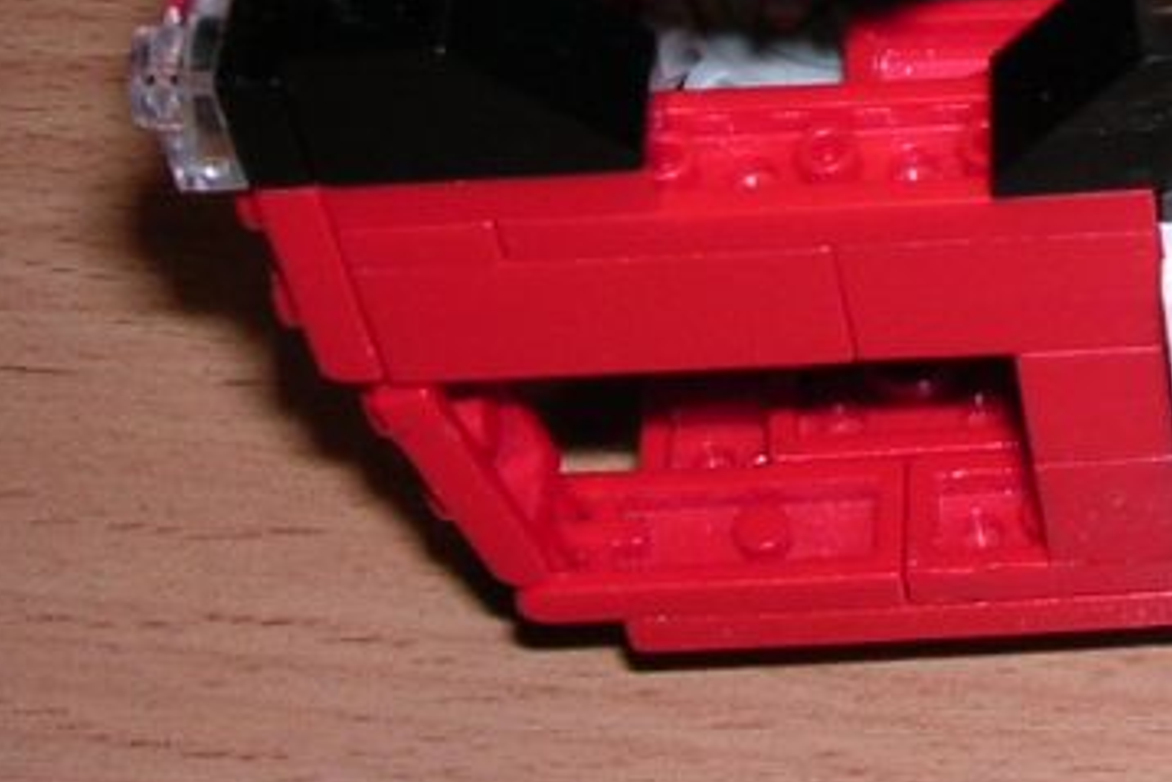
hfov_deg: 17.2
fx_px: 3680
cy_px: -370
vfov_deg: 11.6
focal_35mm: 113
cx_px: 1440
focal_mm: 5.8
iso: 100
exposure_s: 1/60.1
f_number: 5.6
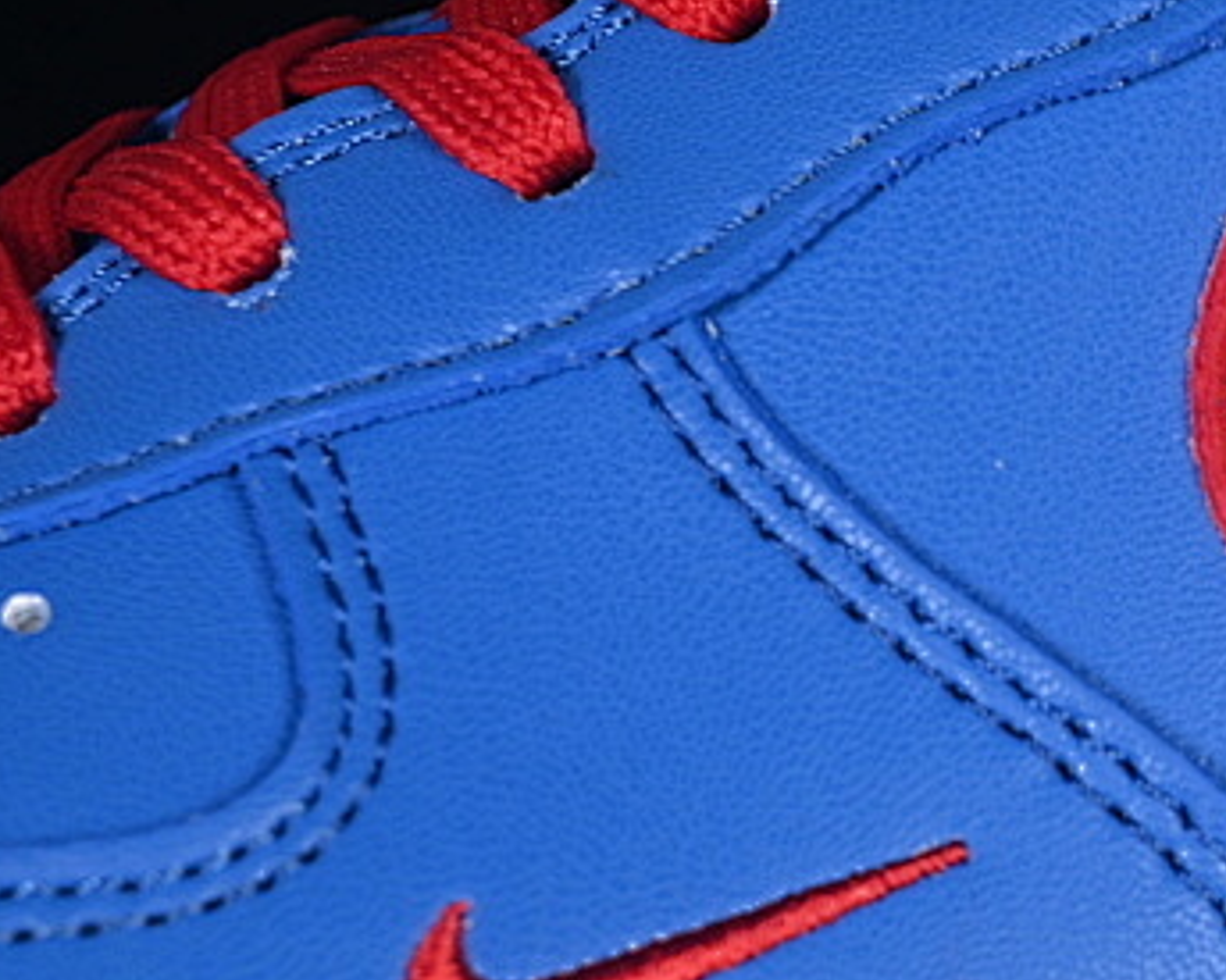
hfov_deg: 8.6
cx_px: 1686
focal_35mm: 221
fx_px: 8017
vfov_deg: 7.0
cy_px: 641
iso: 160
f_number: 6.3
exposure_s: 1/60
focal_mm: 50
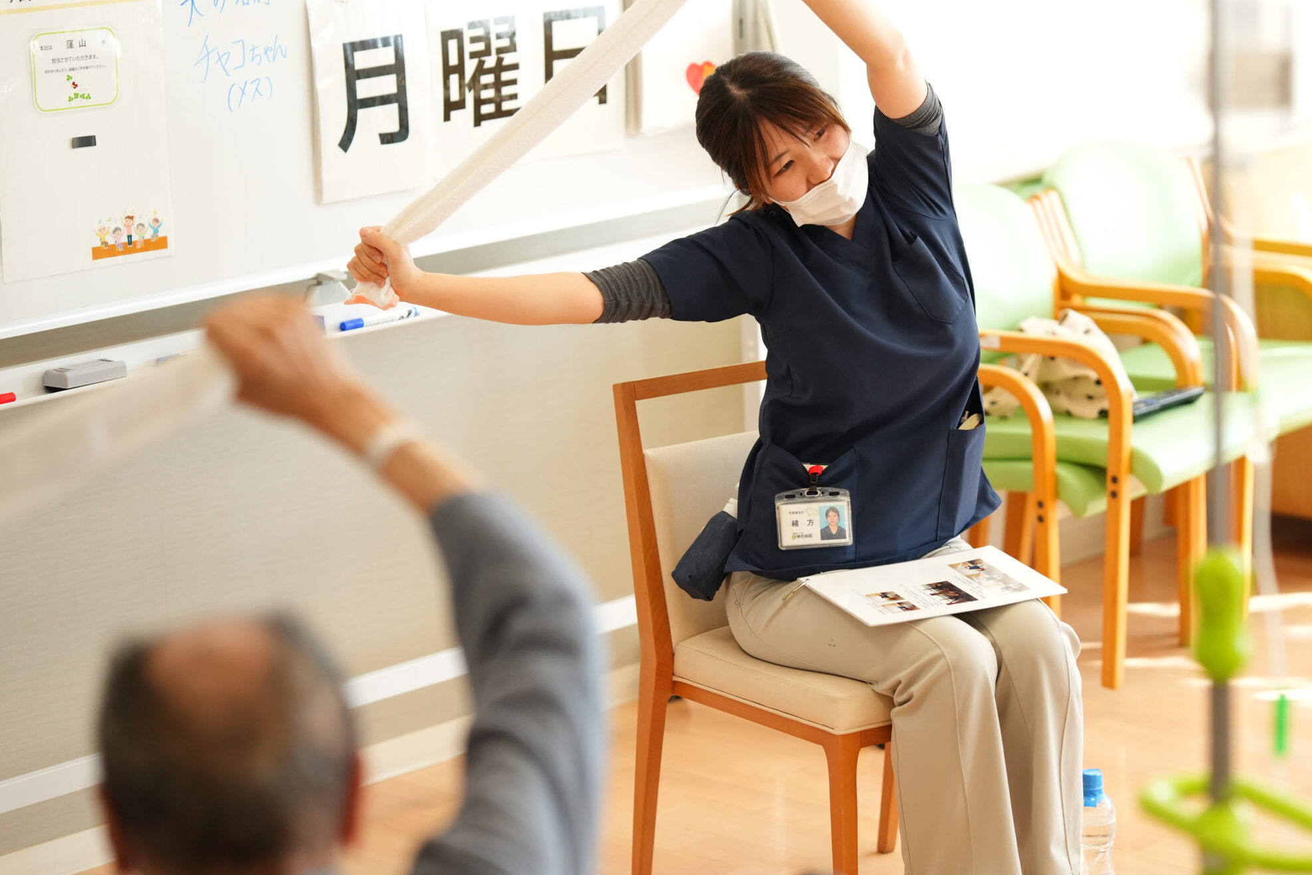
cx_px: 797
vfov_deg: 12.5
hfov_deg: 18.6
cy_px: 412
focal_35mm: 110
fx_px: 4009
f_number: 2
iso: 1600
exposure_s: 1/1600
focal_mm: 85
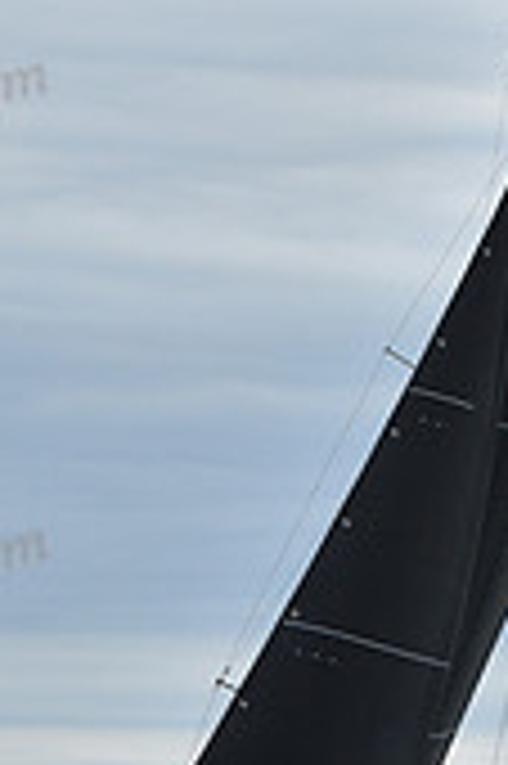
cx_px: 281
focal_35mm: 648
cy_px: 315
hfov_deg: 2.1
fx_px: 13743
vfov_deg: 3.2
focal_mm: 190
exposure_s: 1/1000
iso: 400
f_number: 8
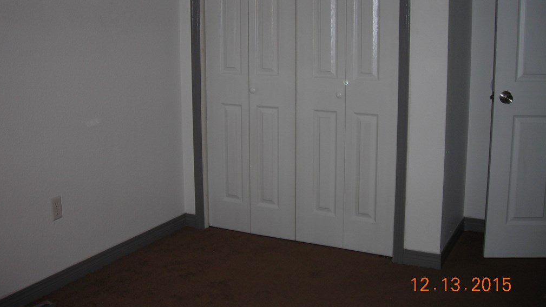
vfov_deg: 28.3
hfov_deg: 48.3
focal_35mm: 42
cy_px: 120
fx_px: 608
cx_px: 273
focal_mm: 6.3
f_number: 3.2
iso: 59
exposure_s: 1/60.1
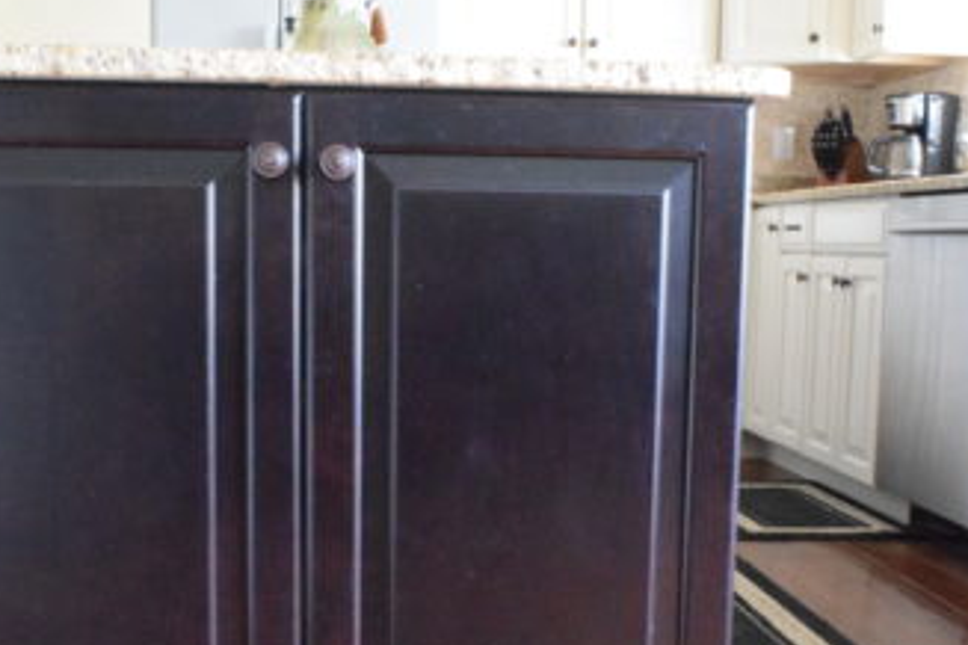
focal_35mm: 55
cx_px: 456
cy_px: 469
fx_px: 1479
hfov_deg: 36.2
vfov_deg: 24.4
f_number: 22
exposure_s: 1/6
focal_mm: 24
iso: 12800
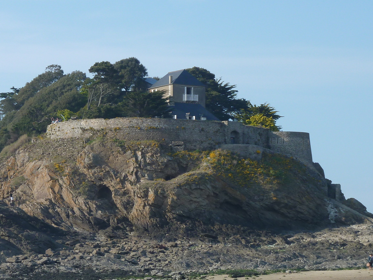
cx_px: 99
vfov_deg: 10.7
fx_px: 1487
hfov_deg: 14.2
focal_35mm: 138
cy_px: 174
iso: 80
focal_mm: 13.7
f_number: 4.5
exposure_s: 1/400
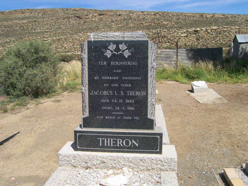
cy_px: 93
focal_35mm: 36
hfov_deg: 51.4
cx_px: 124
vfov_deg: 39.7
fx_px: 258
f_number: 4.8
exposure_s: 1/743
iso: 80
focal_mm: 6
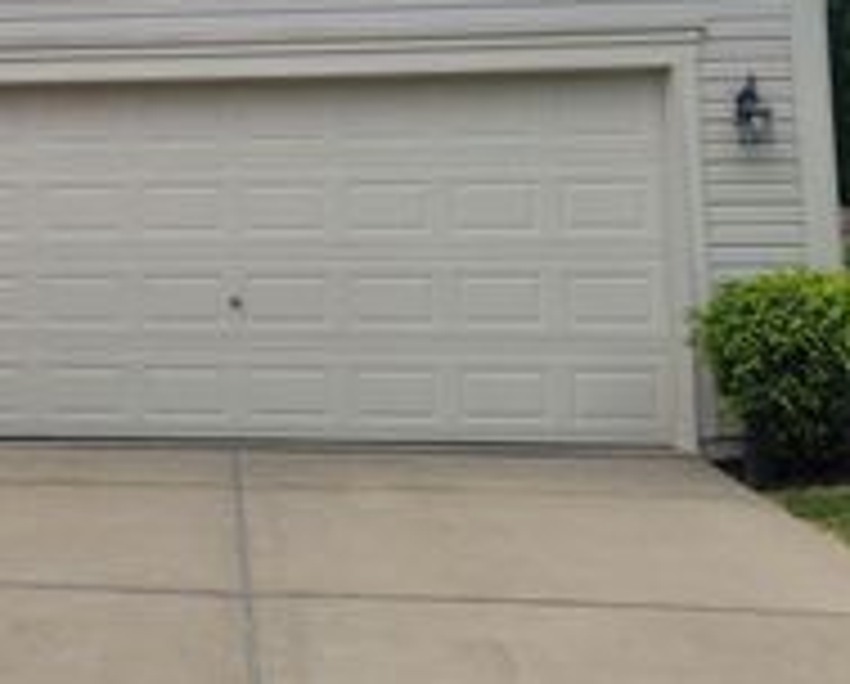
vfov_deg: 22.3
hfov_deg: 26.3
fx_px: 1689
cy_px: 65
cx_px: -63
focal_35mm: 67
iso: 40
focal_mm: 5.4
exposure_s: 1/416
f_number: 1.8
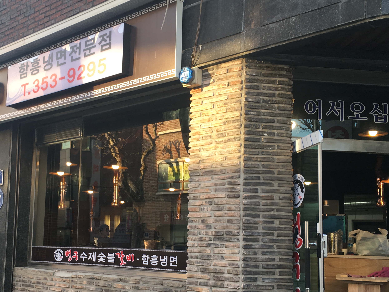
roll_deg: -1.3
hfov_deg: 40.2
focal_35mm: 47
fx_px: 528
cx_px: 152
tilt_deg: +5.0
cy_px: 192
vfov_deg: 30.7
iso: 25
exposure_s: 1/60
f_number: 2.2
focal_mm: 4.15
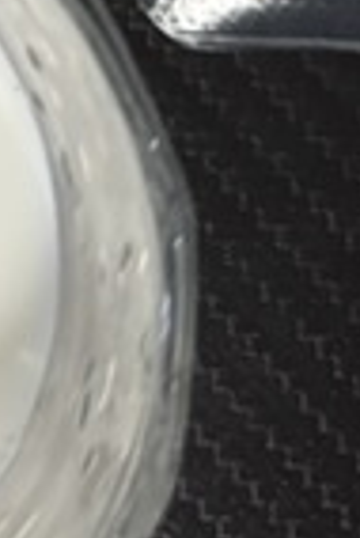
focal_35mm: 180
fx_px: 2693
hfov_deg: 6.7
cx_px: -826
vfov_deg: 10.1
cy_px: -727
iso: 500
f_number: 1.78
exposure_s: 1/50
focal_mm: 6.76
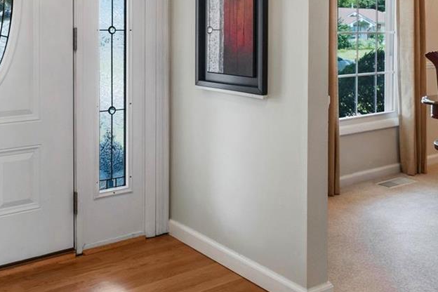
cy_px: 33
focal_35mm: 41
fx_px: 499
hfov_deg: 46.5
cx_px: 139
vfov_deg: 31.2
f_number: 6.3
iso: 500
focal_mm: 16
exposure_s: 1/15
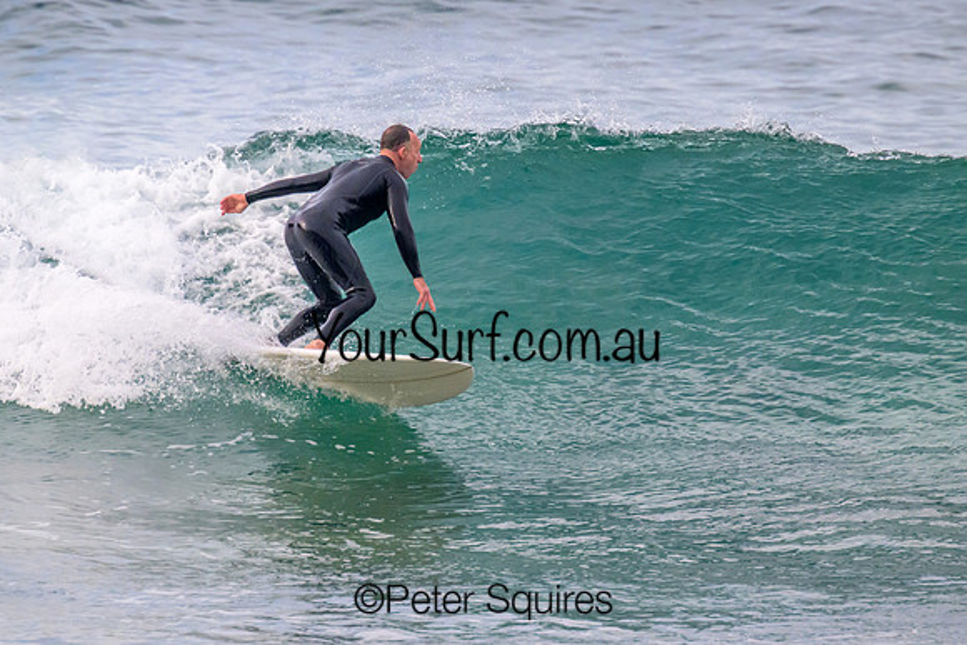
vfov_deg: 1.3
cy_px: 220
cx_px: 516
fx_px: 29524
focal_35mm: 1099
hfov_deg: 1.9
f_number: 11
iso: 2200
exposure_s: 1/2000
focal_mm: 800
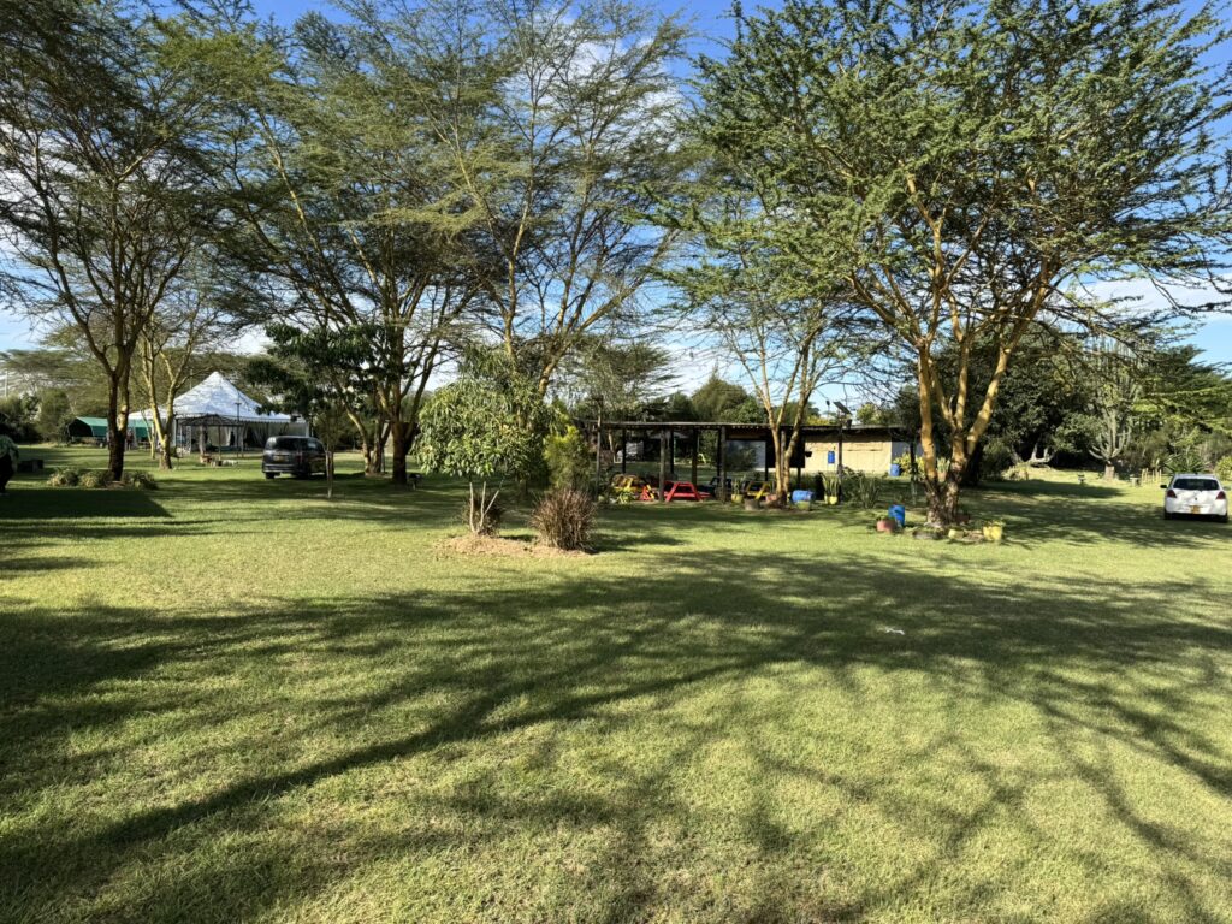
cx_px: 616
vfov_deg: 56.8
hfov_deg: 71.6
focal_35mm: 24
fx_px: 854
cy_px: 462
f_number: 1.78
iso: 80
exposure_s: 1/1980
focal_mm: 6.76
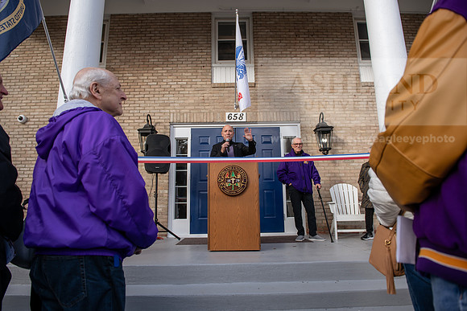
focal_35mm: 24
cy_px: 156
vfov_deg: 53.2
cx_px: 234
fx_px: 311
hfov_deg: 73.7
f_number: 4
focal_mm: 24
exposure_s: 1/320
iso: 125
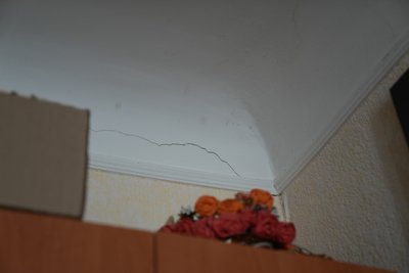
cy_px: 136
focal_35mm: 70
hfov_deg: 28.8
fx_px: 796
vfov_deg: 19.5
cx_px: 204
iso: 2000
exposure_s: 1/160
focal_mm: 70
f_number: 2.8
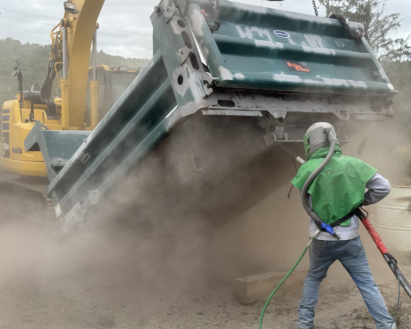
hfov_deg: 36.6
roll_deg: -1.8
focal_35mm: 51
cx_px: 219
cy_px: 165
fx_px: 620
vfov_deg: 29.7
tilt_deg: -4.0
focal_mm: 6.76
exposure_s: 1/2415
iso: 64
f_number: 1.78
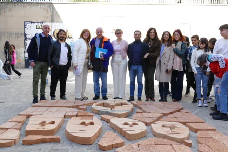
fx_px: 260
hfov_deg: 47.4
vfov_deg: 32.6
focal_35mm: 41
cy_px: 76
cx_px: 114
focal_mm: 15.02
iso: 125
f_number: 3.2
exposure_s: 1/200
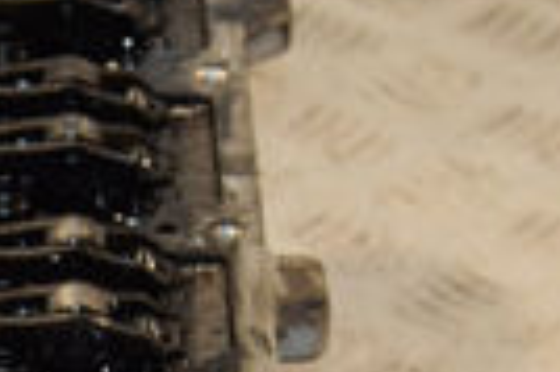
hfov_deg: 8.1
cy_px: 460
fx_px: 3906
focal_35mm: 251
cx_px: -46
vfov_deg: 5.4
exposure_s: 1/200
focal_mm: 35
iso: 800
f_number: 5.6
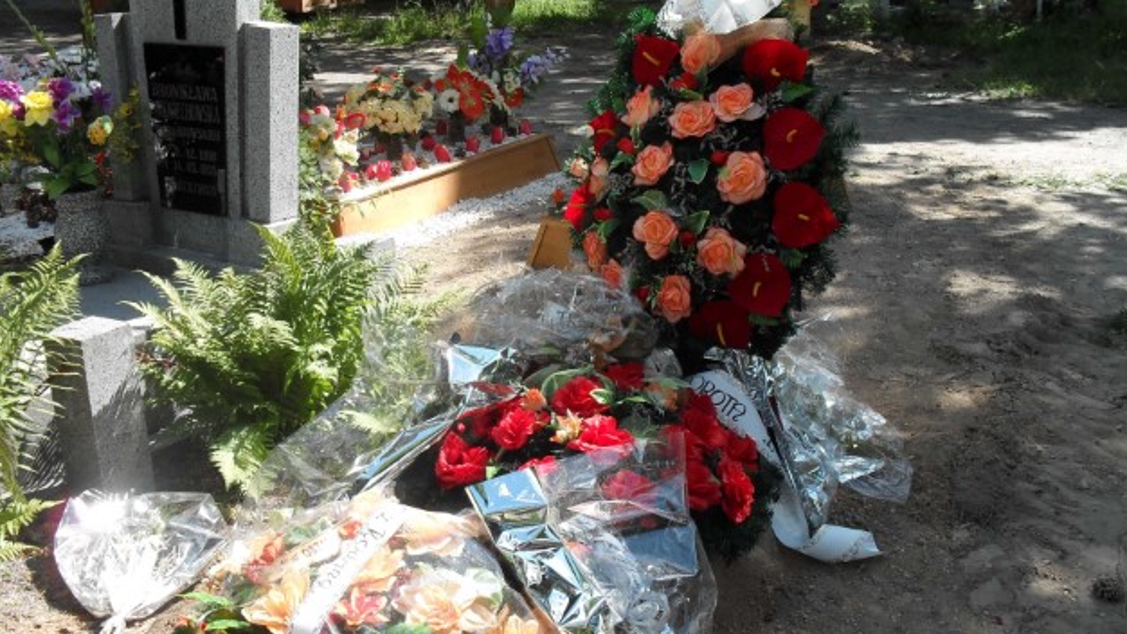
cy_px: 358
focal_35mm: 39
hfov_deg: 51.6
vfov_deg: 30.4
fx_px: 1165
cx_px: 574
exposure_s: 1/500
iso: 100
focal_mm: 6.3
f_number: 3.2
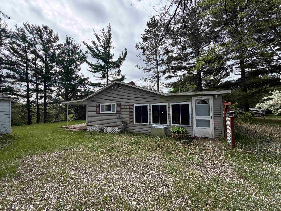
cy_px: 106
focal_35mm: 14
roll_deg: +1.2
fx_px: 114
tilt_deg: +1.3
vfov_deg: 85.7
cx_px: 140
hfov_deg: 102.1
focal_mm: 2.22
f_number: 2.2
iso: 40
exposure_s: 1/770
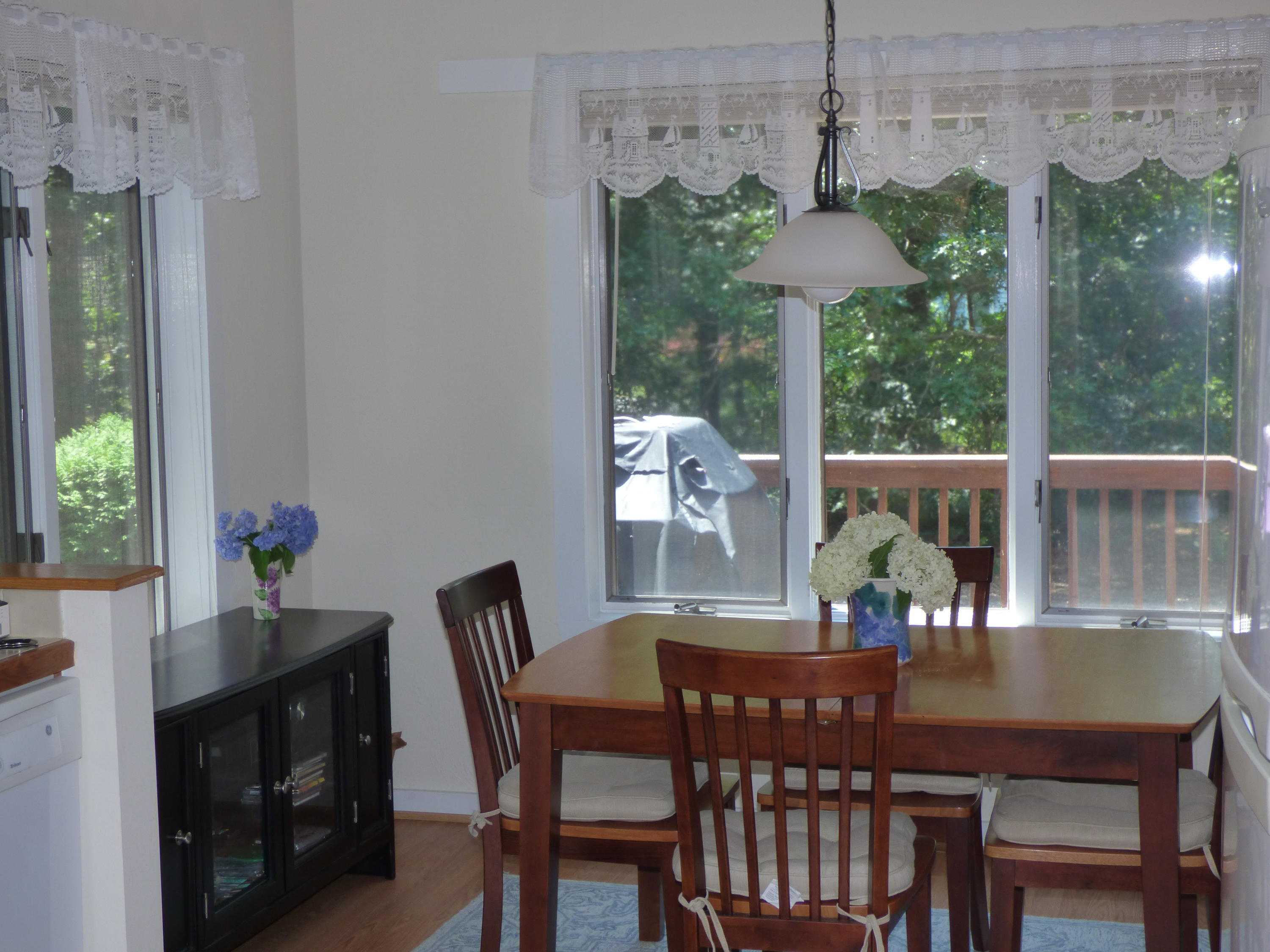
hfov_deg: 36.2
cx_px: 635
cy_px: 476
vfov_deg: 27.5
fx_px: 1944
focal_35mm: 53
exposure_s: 1/60
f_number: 3.9
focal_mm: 9.1
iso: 160
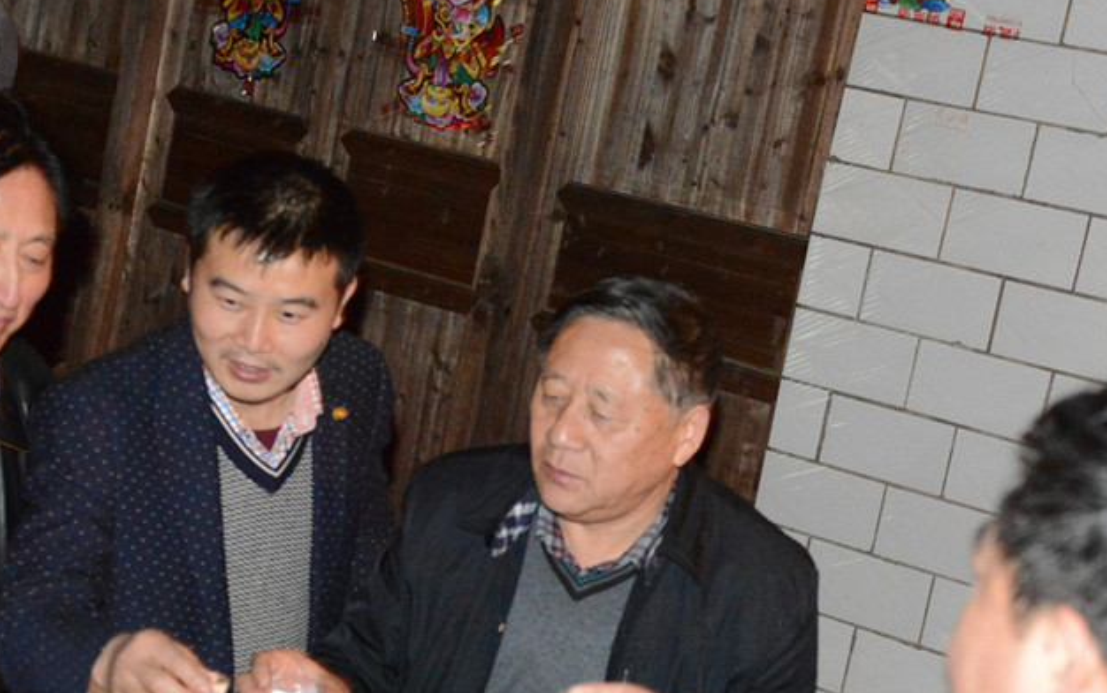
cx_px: 608
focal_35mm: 83
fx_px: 2505
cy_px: 574
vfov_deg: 15.6
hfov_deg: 24.9
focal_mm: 34
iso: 6400
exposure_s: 1/60
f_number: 3.5
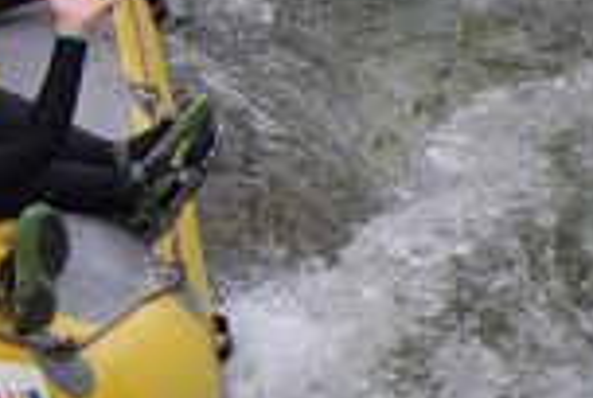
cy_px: 14
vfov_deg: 1.3
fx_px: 17528
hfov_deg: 1.9
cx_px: -425
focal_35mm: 1062
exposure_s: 1/1000
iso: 400
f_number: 5.6
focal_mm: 200
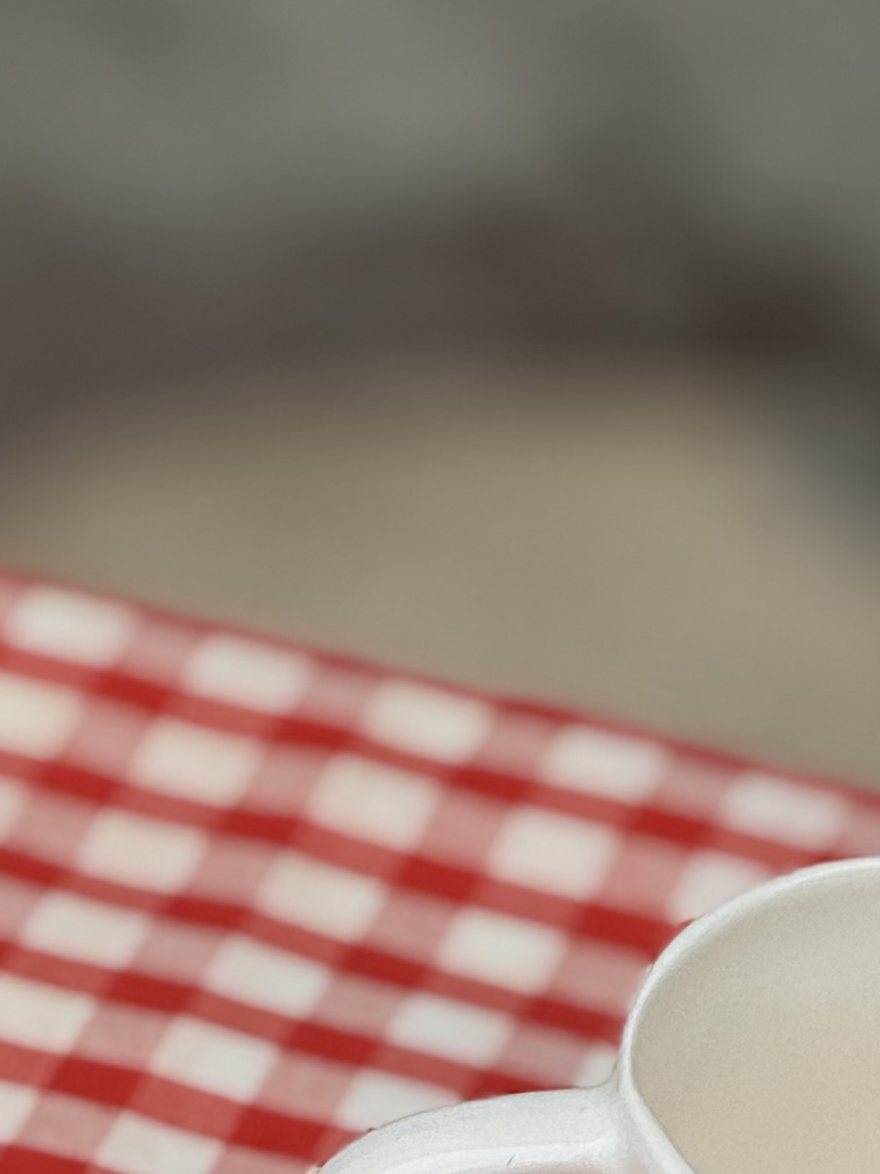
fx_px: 13595
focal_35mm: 401
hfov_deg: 3.7
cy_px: 1029
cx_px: 1322
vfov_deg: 4.9
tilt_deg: -36.2
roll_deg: -9.5
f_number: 2.8
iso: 50
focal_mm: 15.66
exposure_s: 1/1080
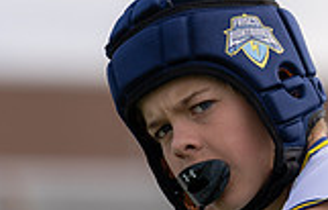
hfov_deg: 2.9
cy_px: 208
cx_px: 361
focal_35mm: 708
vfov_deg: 1.9
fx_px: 6371
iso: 100
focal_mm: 175
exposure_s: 1/2000
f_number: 2.8
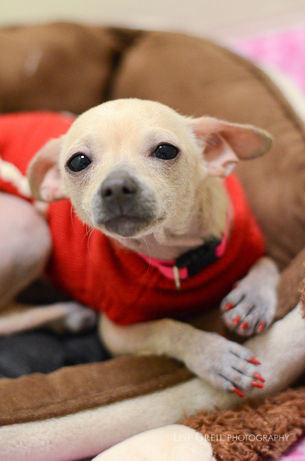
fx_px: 957
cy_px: 230
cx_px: 152
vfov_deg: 27.0
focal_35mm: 75
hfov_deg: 18.1
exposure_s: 1/400
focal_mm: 50
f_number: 2
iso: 2000
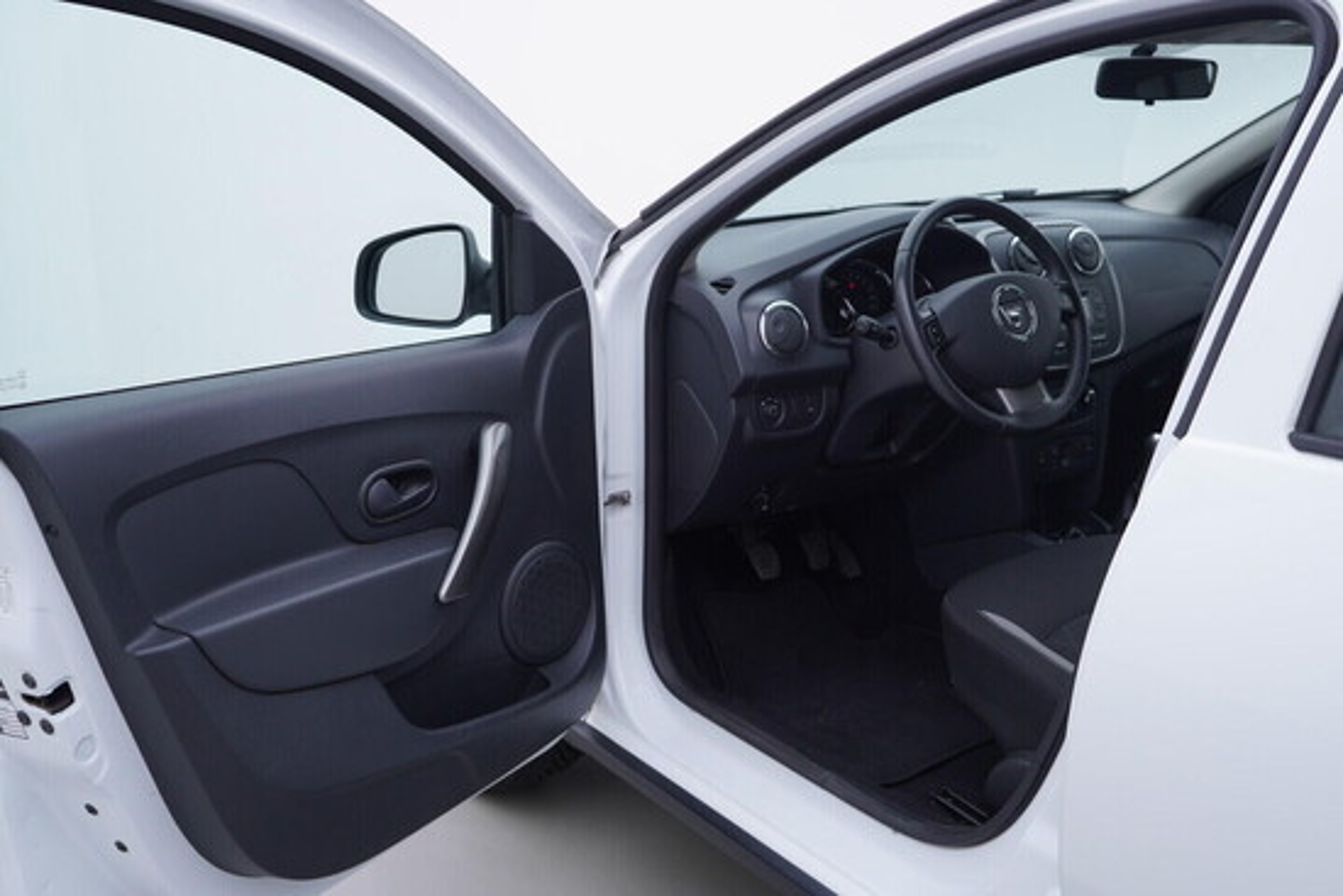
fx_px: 1343
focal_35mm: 36
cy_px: 448
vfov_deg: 36.9
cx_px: 672
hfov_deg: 53.1
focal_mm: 24
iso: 125
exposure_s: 1/60
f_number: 3.5
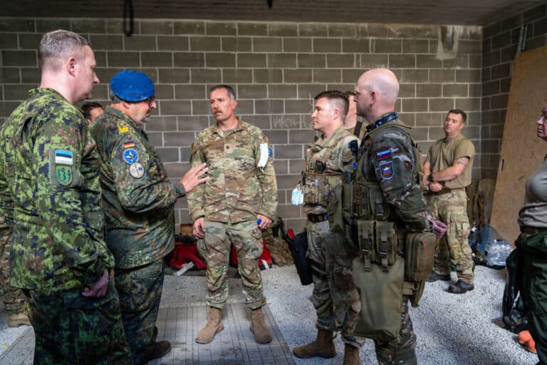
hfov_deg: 61.1
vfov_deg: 43.0
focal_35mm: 30
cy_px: 182
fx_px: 463
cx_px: 274
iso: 500
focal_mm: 30.5
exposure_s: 1/125
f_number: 4
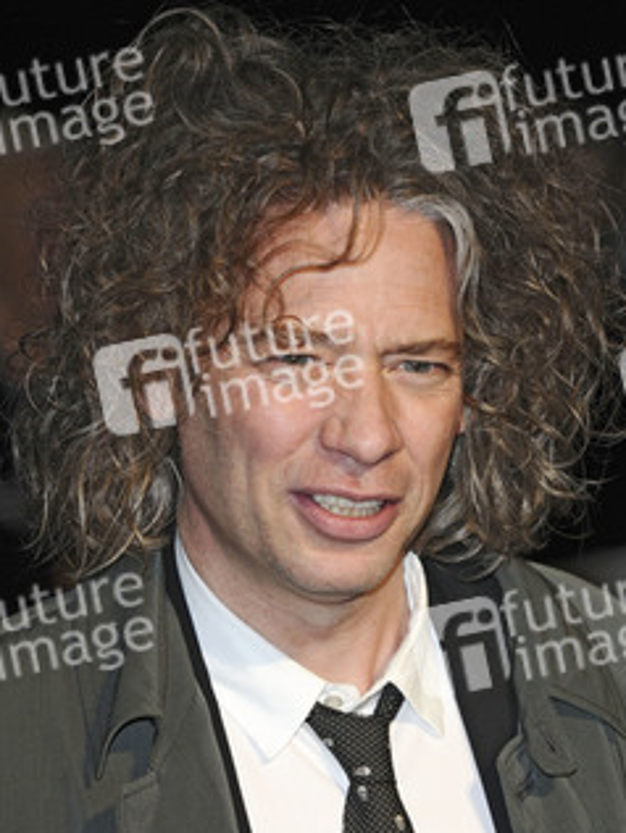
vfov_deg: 9.7
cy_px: 505
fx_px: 4916
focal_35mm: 204
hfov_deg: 7.3
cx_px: 306
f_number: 5
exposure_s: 1/160
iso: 400
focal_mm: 112
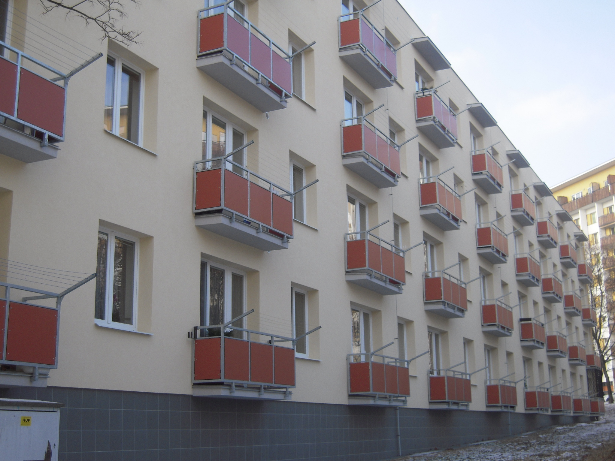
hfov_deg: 38.2
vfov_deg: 29.1
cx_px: 308
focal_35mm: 50
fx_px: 888
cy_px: 230
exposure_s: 1/250
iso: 100
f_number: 3.5
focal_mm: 8.9
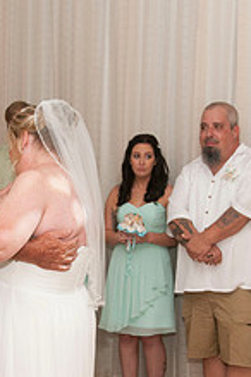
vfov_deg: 25.1
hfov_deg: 17.0
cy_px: 277
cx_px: 70
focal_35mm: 80
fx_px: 837
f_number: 5.6
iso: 400
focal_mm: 26
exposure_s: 1/250
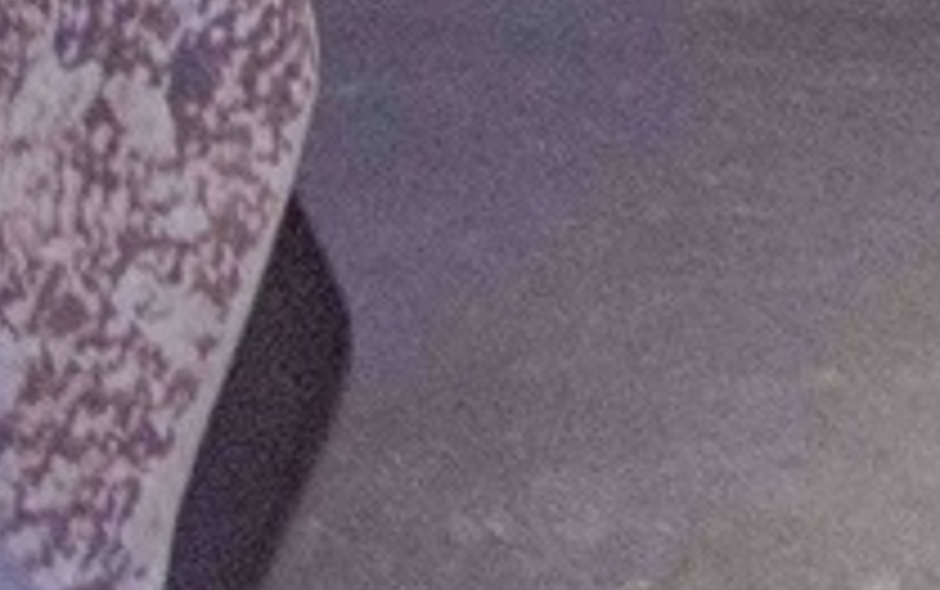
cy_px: -1793
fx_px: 5461
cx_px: 3135
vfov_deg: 5.4
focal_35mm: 213
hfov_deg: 8.0
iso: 2500
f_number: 3.5
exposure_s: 1
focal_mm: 18
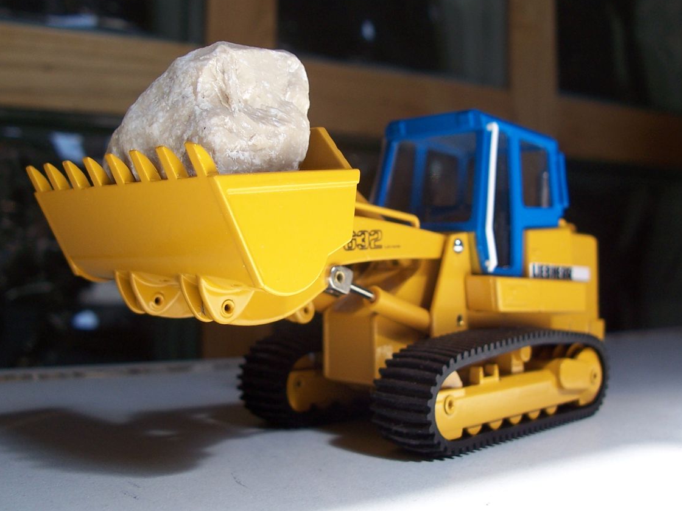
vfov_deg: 35.9
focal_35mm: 40
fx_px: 788
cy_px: 224
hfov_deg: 46.8
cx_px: 328
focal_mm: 6
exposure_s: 1/180
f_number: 2.8
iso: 80
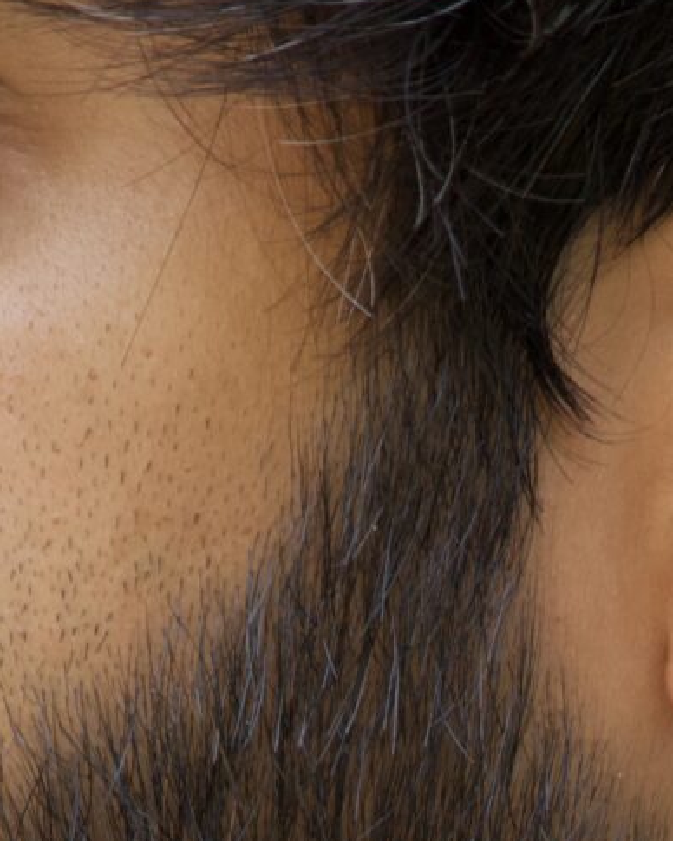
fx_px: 12947
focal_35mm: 520
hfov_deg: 3.0
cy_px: 2169
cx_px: 923
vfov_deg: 3.7
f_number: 4
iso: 640
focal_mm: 105
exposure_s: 1/250
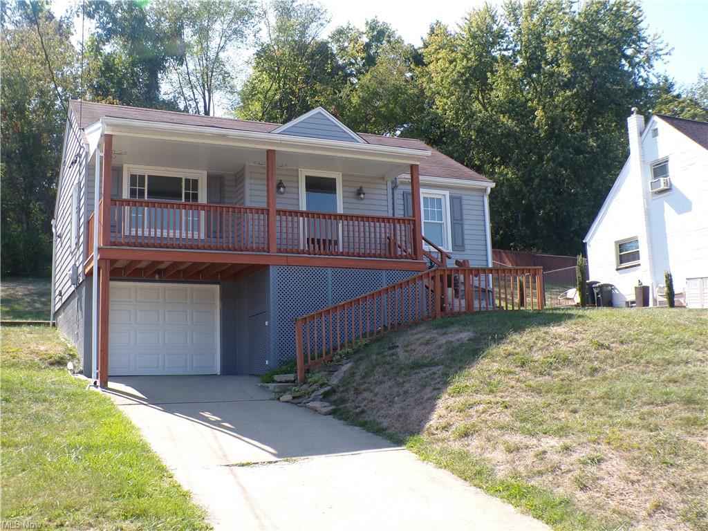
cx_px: 354
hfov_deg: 50.1
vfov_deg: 38.7
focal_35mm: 37
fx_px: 757
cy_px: 266
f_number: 4.9
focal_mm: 6.6
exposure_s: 1/160
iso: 100
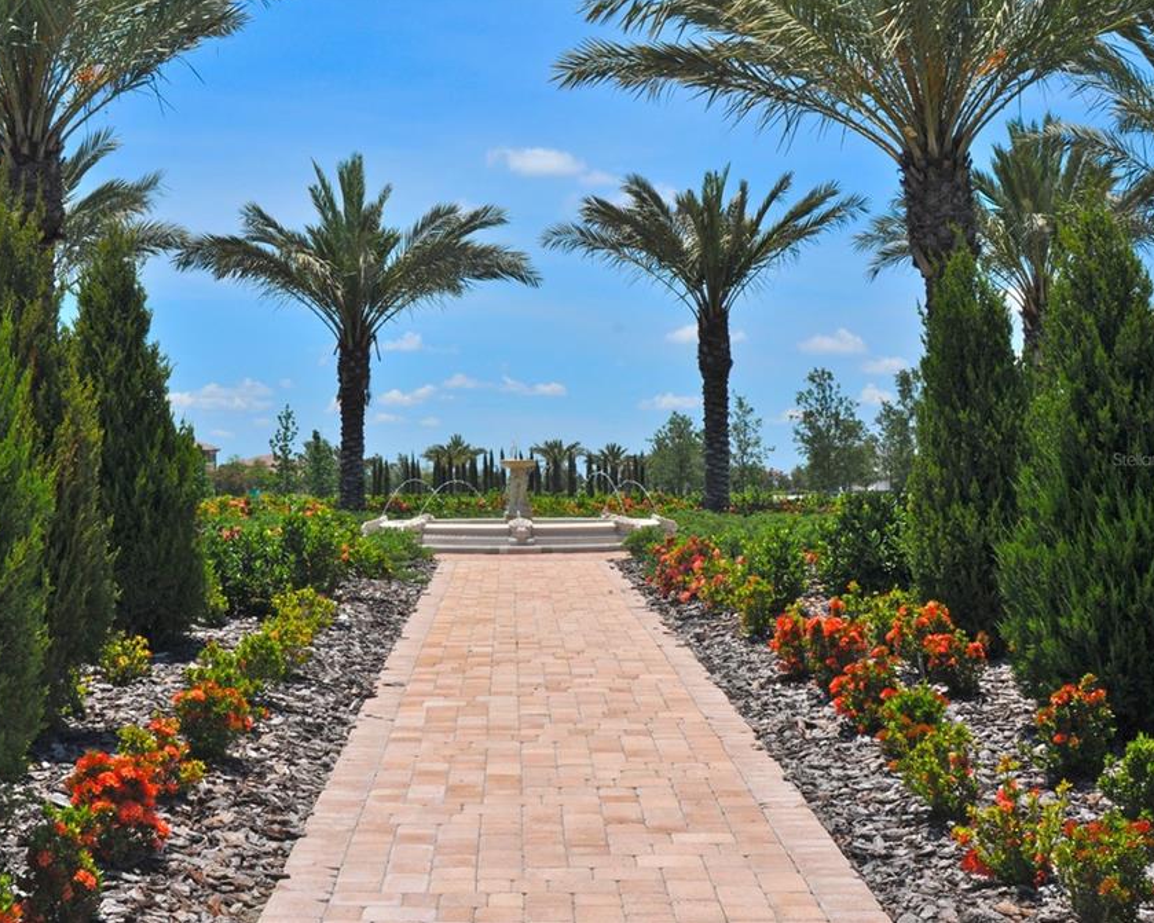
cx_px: 488
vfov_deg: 31.4
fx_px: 1639
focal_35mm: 48
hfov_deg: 38.7
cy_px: 459
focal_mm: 28
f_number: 11
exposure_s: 1/250
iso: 200
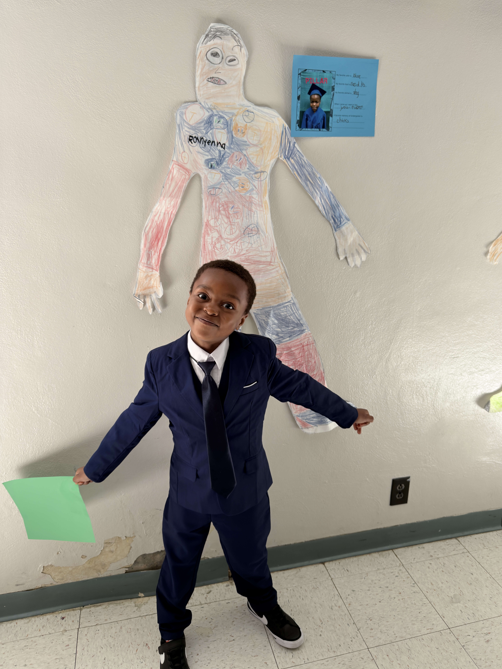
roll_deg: -0.2
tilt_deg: -18.7
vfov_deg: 69.4
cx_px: 261
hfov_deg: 54.9
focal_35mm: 25
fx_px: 483
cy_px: 328
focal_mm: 6.76
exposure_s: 1/121
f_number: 1.78
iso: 64
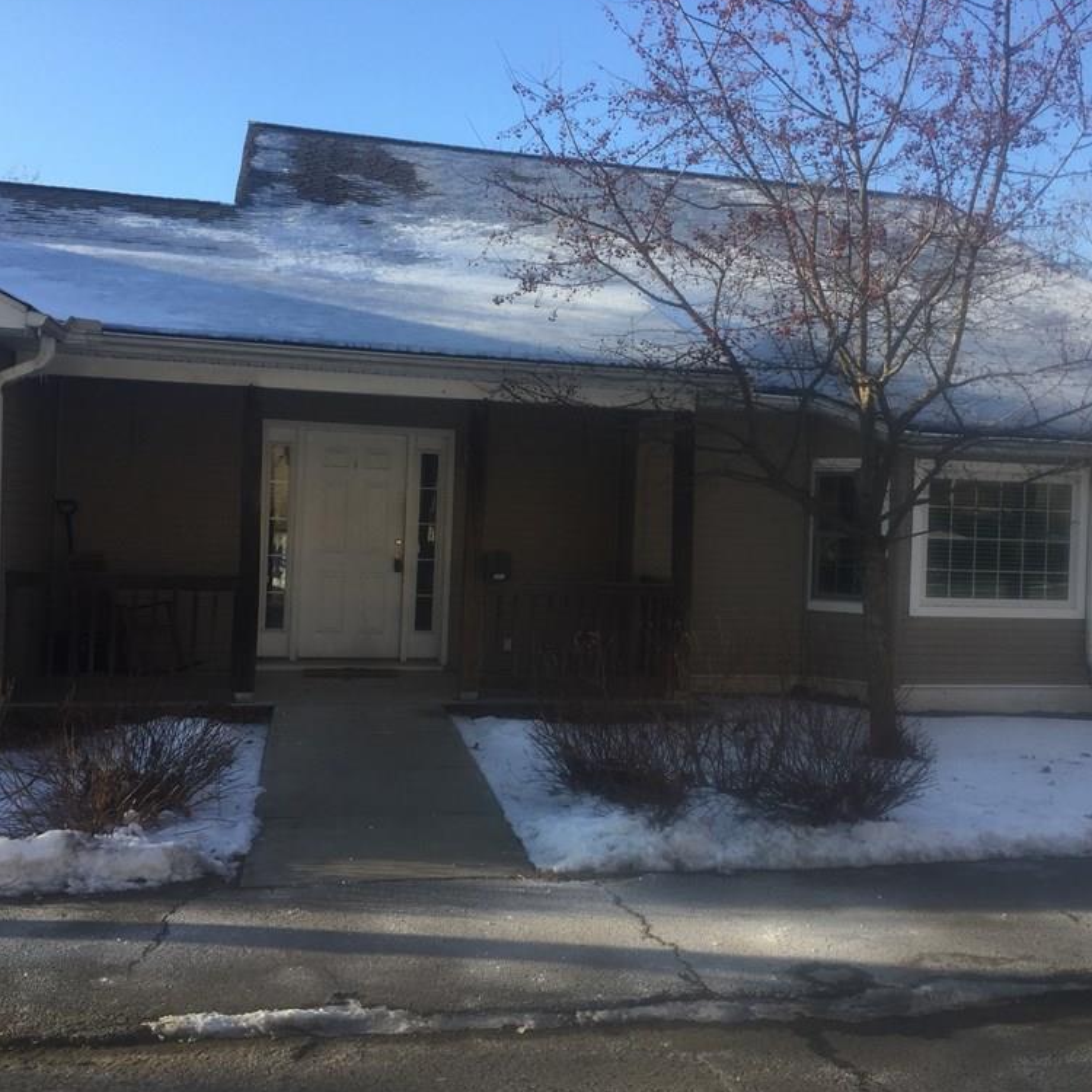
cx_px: 628
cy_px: 537
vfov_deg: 47.2
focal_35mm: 35
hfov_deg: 47.1
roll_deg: -0.5
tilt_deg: -1.2
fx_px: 1249
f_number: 2.2
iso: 32
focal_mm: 4.15
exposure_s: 1/527
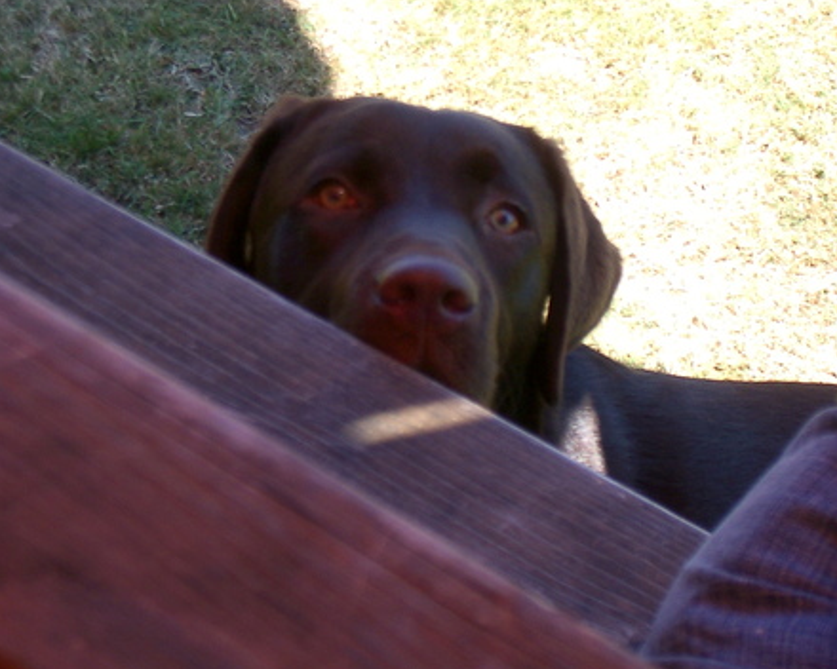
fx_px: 2874
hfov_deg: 16.6
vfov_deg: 13.3
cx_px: 416
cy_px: 226
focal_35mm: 116
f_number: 4.4
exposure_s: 1/125
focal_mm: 14.6
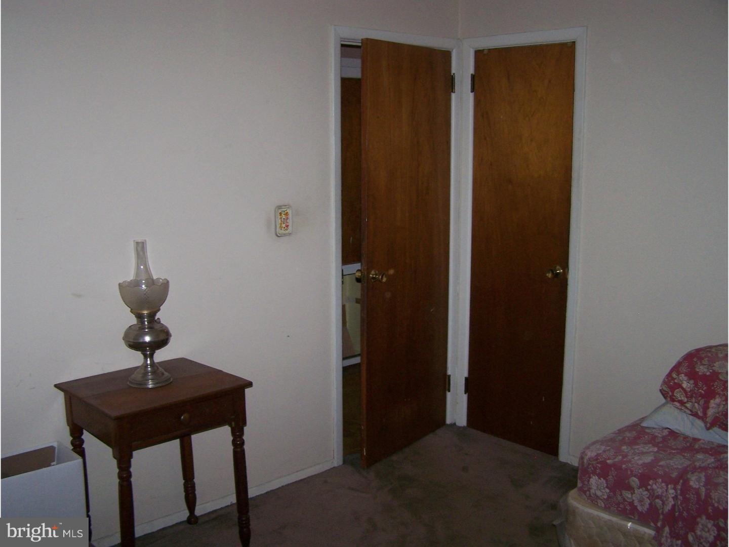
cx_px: 364
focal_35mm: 38
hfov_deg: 49.0
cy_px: 274
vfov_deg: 37.7
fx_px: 800
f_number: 2.8
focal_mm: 6.3
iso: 160
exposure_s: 1/60
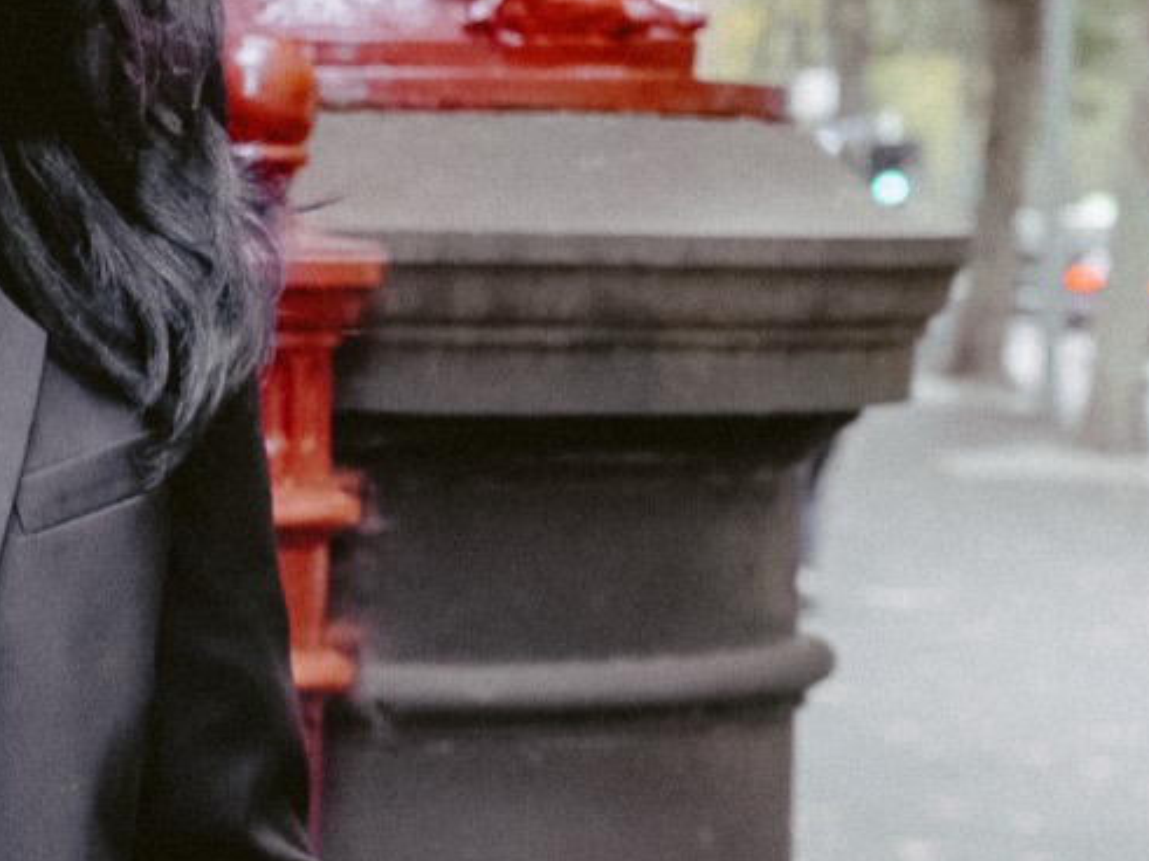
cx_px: -267
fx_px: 4679
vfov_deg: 10.5
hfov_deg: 13.6
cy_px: 517
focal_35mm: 141
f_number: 4.5
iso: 12800
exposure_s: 1/100
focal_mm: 40
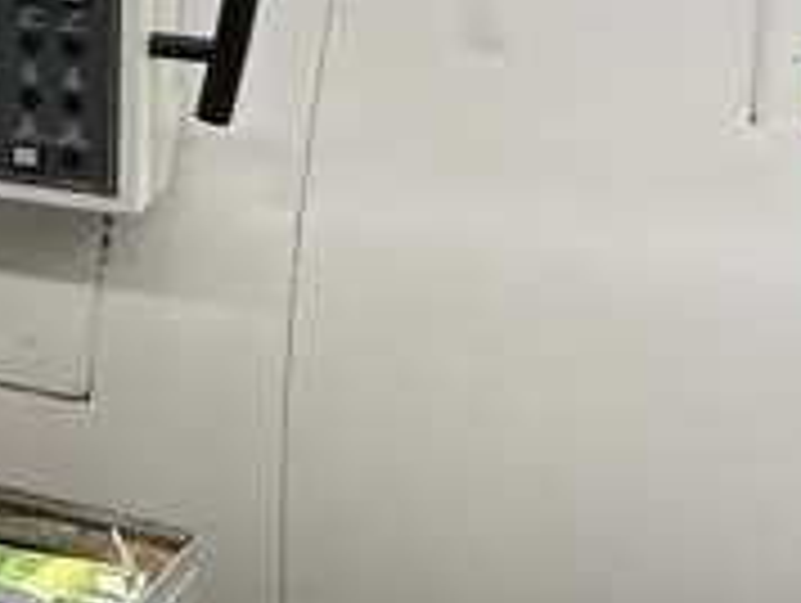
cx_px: -472
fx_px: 2340
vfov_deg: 13.8
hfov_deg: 17.1
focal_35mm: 101
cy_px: -286
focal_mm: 6.86
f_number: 1.78
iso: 64
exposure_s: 1/163
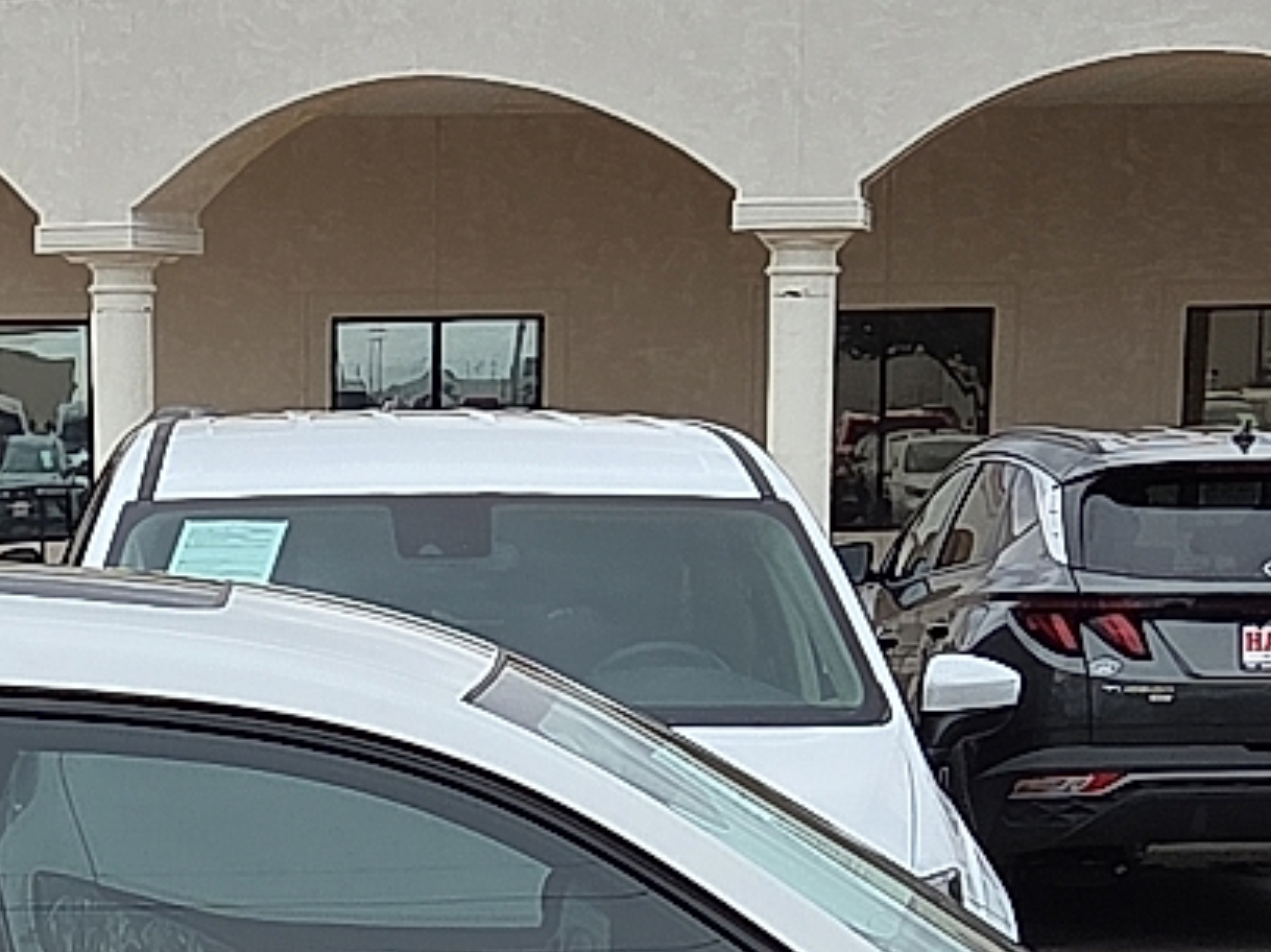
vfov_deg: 10.2
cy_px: 1600
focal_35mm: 138
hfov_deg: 14.2
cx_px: 106
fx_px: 5064
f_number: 1.8
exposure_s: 1/2500
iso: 76
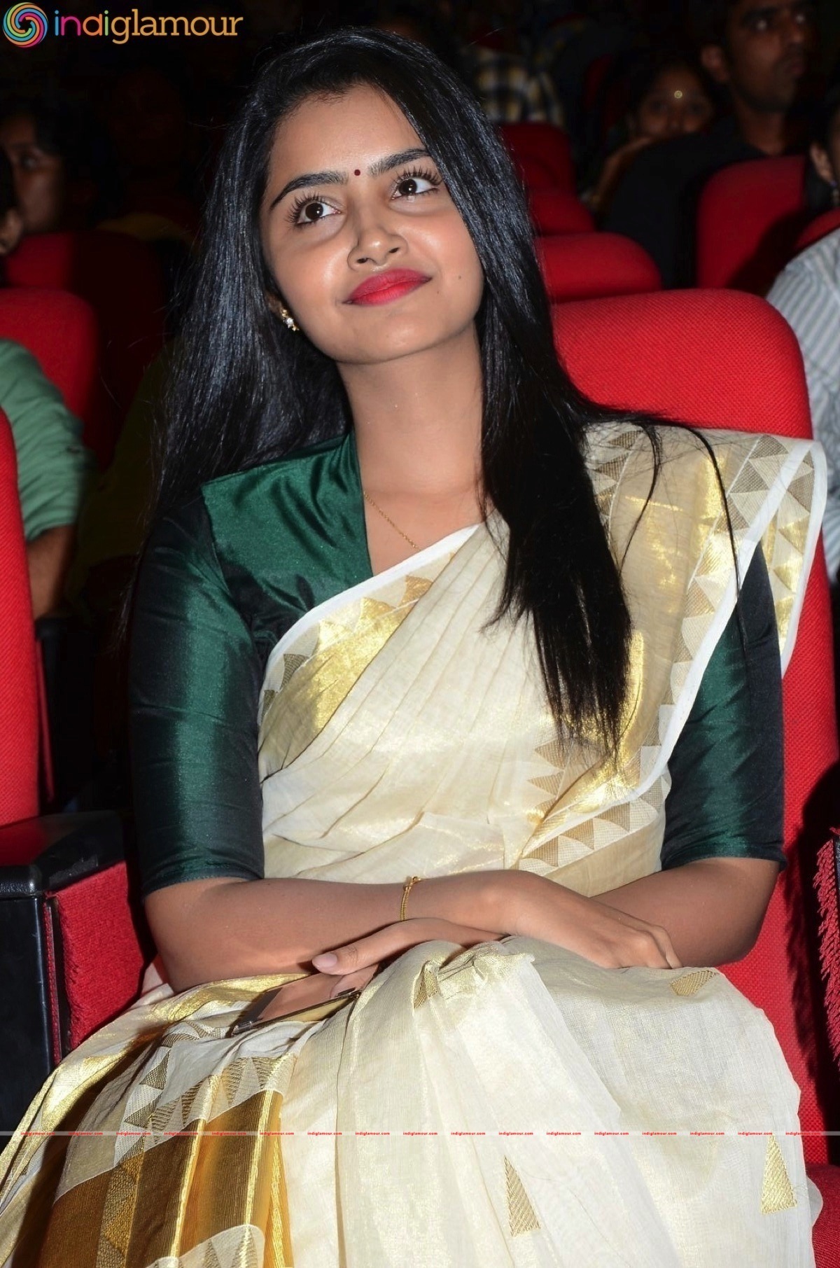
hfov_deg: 13.8
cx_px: 420
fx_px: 3479
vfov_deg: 20.6
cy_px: 634
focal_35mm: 99
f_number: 7.1
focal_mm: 66
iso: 500
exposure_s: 1/125
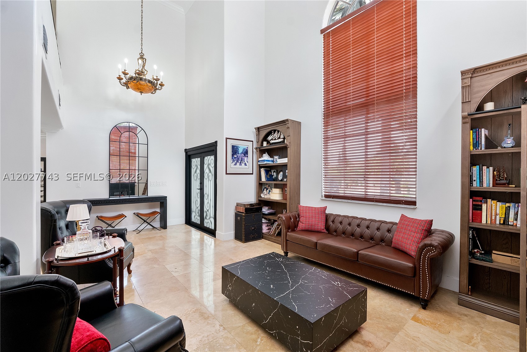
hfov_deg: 100.4
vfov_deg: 77.3
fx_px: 220
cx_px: 264
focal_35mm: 15
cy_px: 176
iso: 800
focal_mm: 10
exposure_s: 1/80
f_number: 8
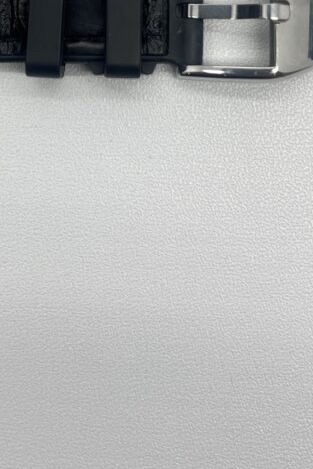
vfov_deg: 31.4
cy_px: 1
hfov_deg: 22.2
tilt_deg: -81.8
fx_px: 769
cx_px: 0
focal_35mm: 59
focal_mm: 5.7
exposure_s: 1/141
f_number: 1.5
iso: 32
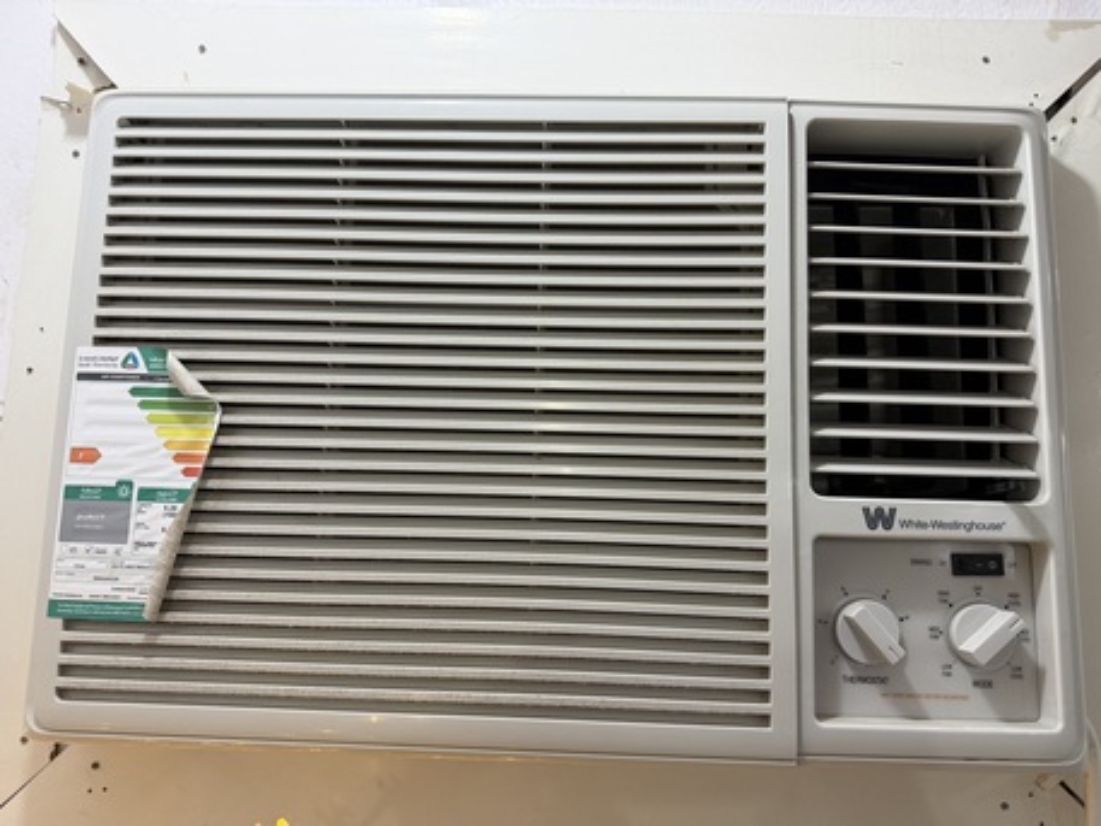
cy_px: 413
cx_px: 550
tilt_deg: +6.2
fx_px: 764
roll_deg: -1.9
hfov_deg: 71.6
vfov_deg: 56.8
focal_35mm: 24
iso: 160
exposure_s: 1/120
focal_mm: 6.76
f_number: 1.78
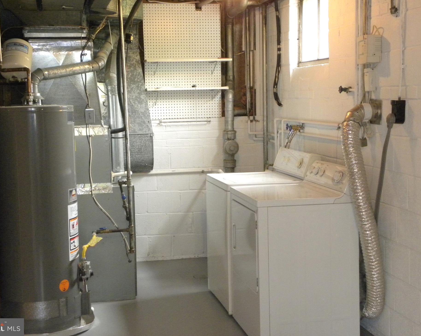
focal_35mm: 57
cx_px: 203
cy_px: 160
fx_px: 710
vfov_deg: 26.7
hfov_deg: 33.0
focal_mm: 9.2
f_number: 3.5
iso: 400
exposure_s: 1/32.6
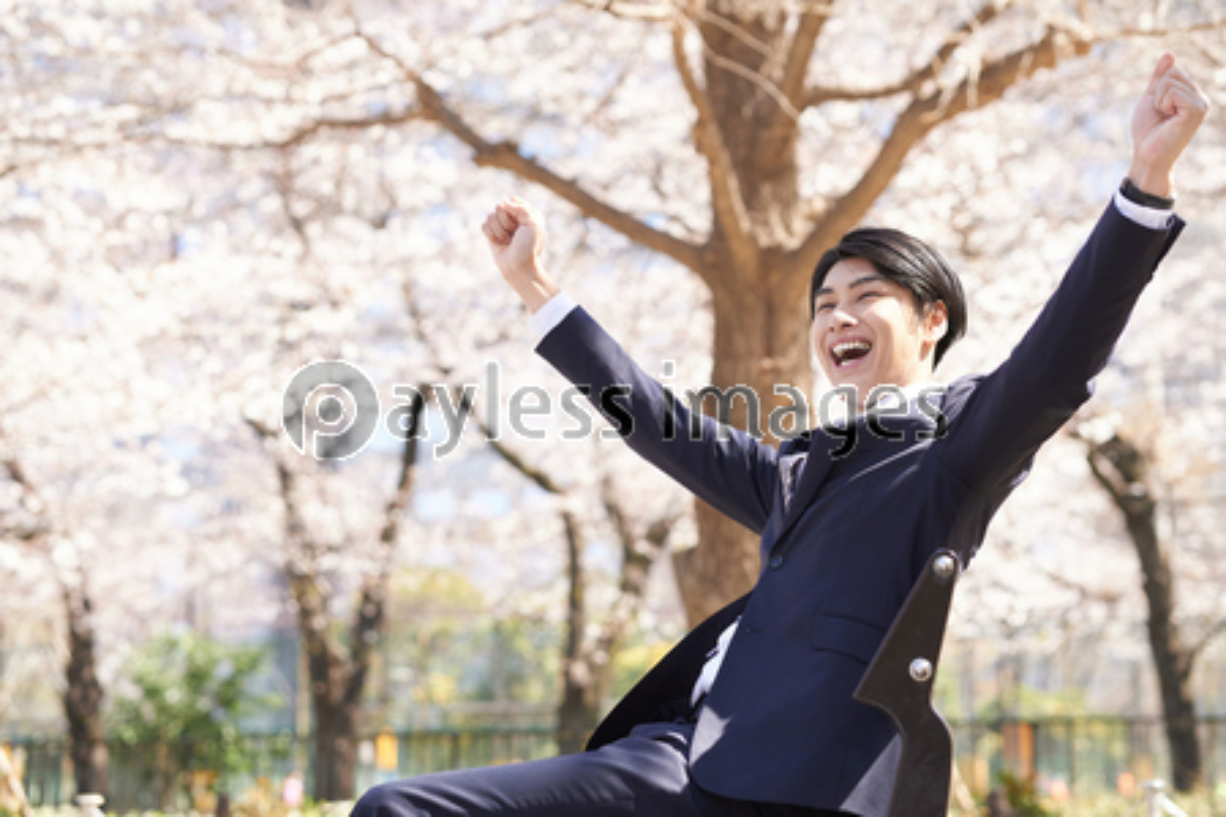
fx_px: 2860
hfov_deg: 24.2
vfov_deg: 16.3
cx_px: 613
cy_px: 408
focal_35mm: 84
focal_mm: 56
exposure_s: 1/500
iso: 100
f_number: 2.5
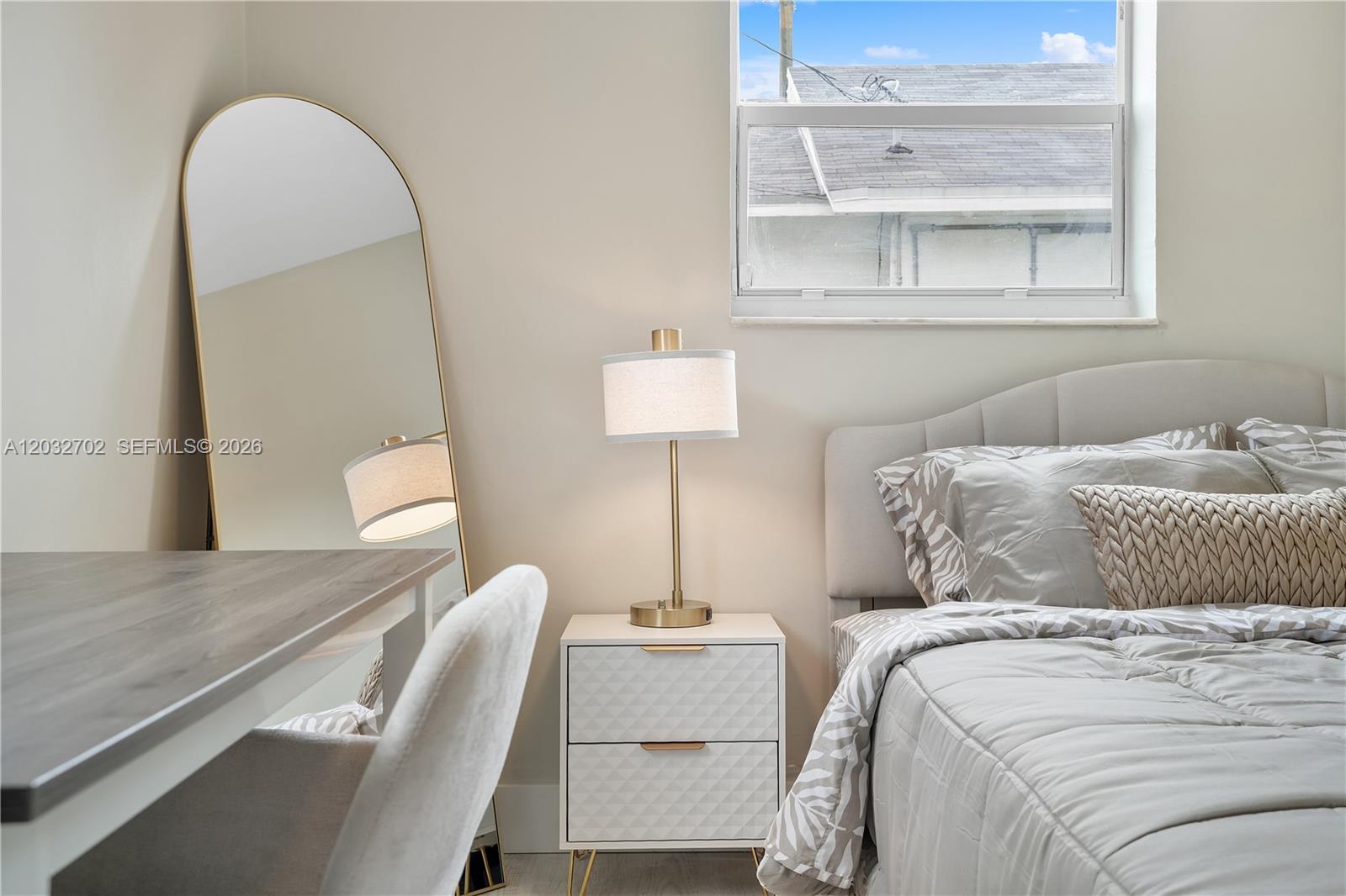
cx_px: 673
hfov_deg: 54.4
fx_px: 1308
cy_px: 448
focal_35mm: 35
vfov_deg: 37.8
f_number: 8
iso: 640
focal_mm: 35
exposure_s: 1/50
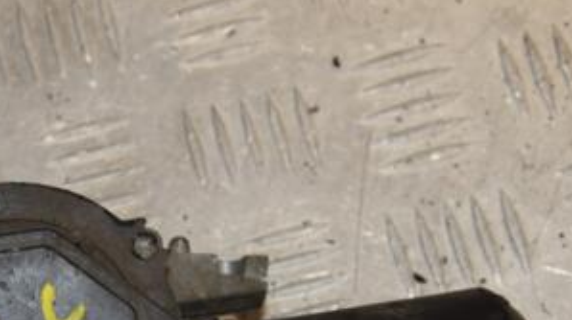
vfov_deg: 7.9
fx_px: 2303
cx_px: 155
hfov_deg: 14.1
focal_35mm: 152
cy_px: 376
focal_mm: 48
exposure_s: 1/200
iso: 800
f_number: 7.1
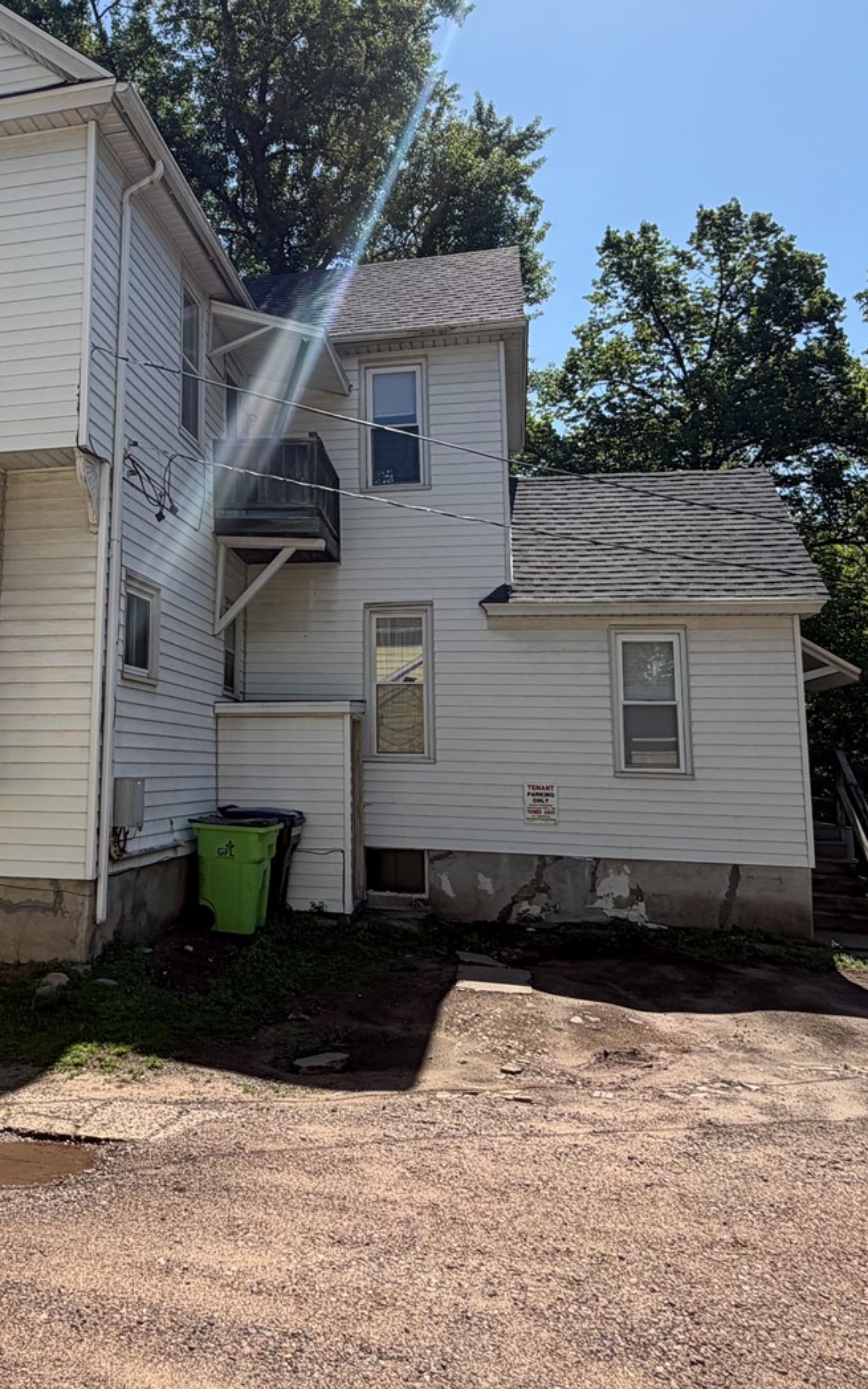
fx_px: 1098
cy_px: 582
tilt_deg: +9.1
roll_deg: -0.8
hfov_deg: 42.1
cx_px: 240
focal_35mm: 29
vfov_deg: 64.2
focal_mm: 2.22
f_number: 2.2
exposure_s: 1/789
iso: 20
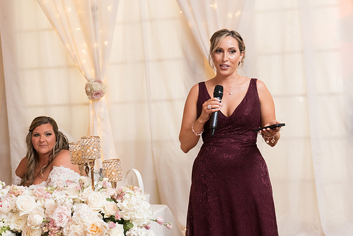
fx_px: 687
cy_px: 118
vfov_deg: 19.5
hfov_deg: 28.8
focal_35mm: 70
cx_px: 176
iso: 1800
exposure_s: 1/125
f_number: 5
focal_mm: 70
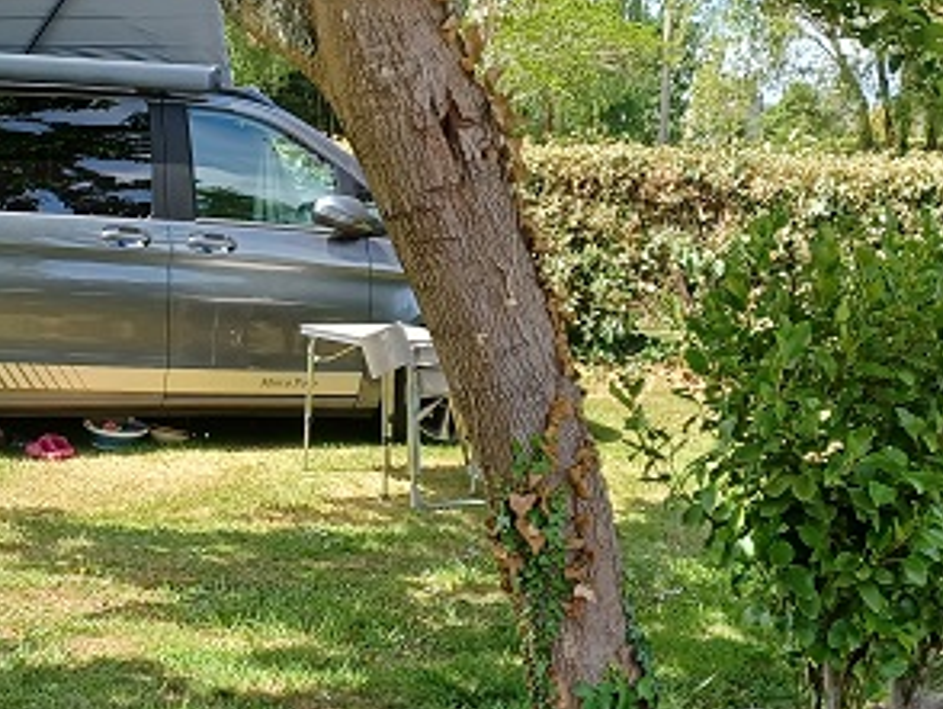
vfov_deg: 21.6
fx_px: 1854
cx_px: 148
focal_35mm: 68
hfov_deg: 27.8
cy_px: 350
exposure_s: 1/137
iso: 32
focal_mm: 4.6
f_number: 1.8
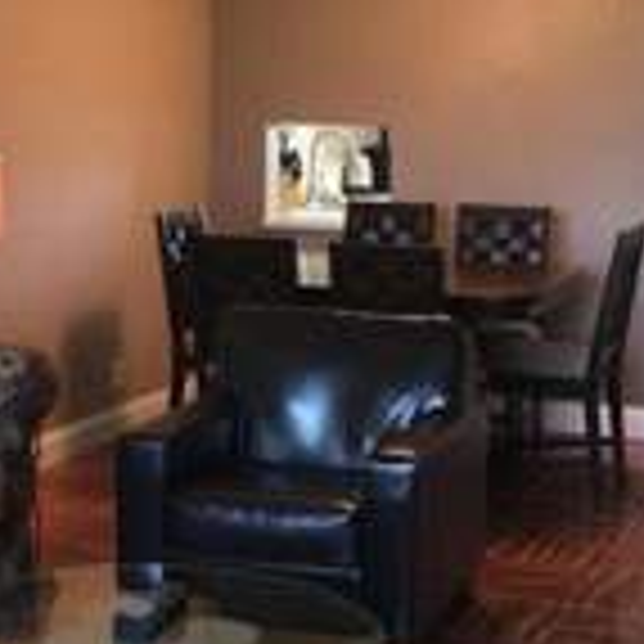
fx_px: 1810
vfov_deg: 20.2
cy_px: 293
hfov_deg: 20.1
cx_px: 234
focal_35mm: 86
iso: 40
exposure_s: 1/30
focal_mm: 4.15
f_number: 2.2
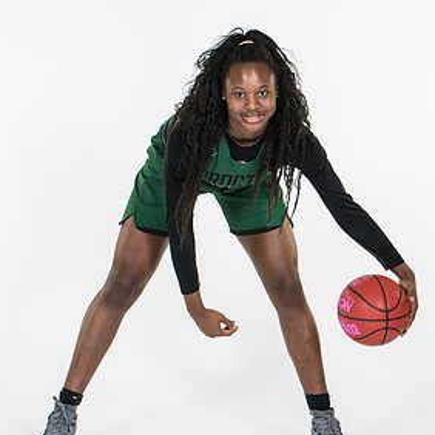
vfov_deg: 10.7
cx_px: 214
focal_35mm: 163
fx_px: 2317
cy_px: 234
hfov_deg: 10.7
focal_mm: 80
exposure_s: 1/160
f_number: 5.6
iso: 200
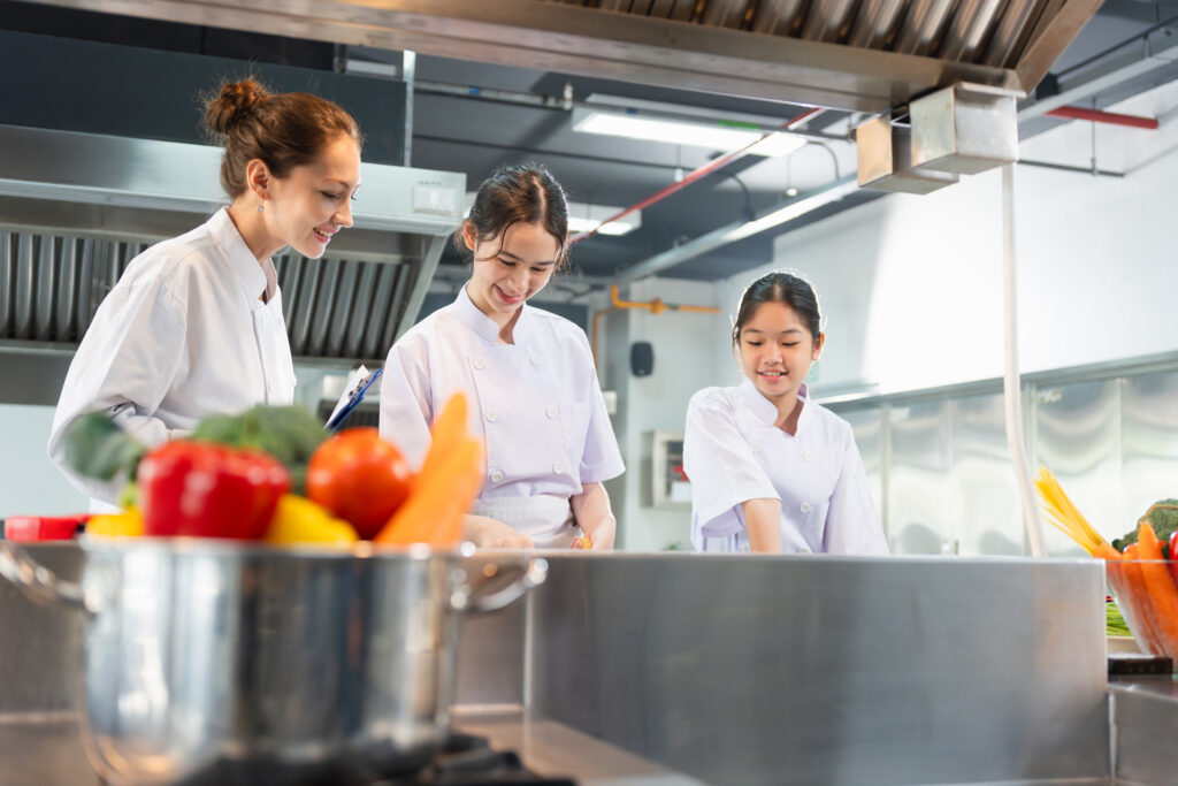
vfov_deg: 32.0
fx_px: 1371
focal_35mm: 42
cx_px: 589
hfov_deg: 46.5
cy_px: 393
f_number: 2.8
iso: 1250
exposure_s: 1/250
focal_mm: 41.9
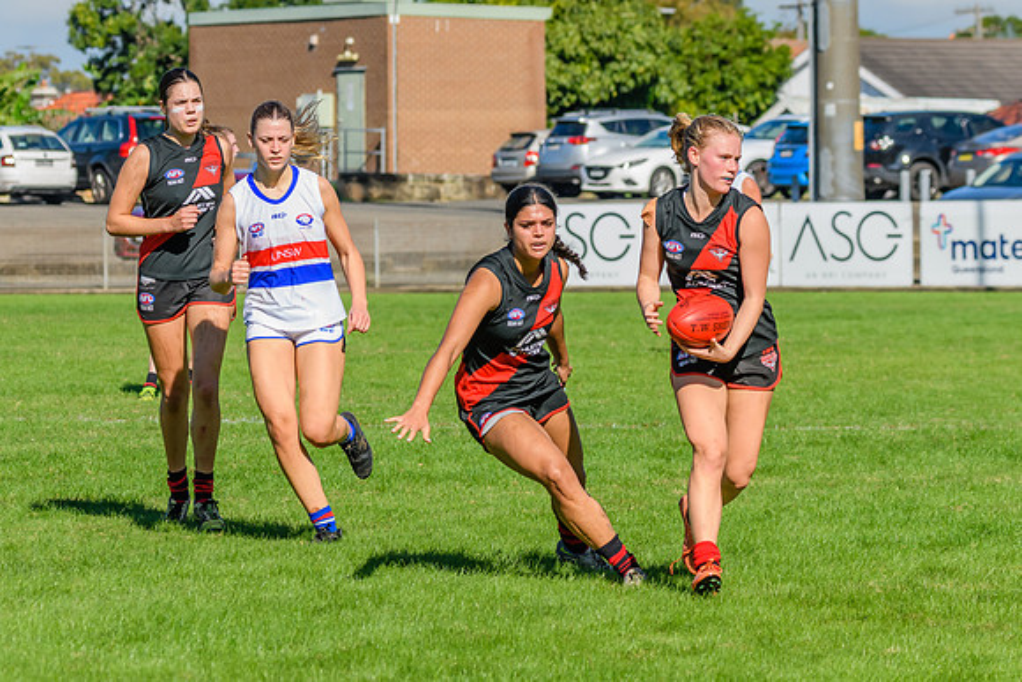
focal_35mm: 247
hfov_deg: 8.3
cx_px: 440
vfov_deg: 5.6
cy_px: 329
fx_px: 7009
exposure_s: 1/1600
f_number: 8
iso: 640
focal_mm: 150
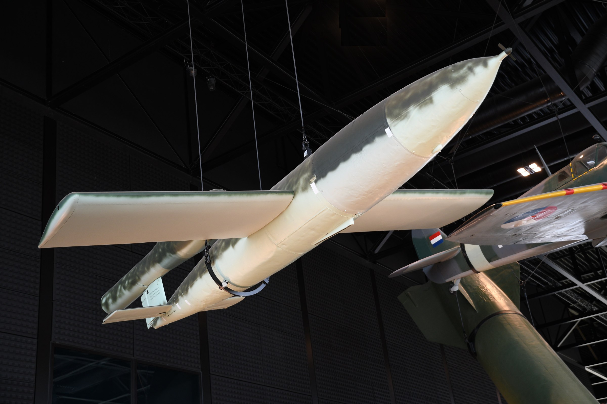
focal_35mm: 48
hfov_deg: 41.1
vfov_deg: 28.1
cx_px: 304
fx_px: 809
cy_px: 202
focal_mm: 32
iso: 250
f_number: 3.2
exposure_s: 1/30
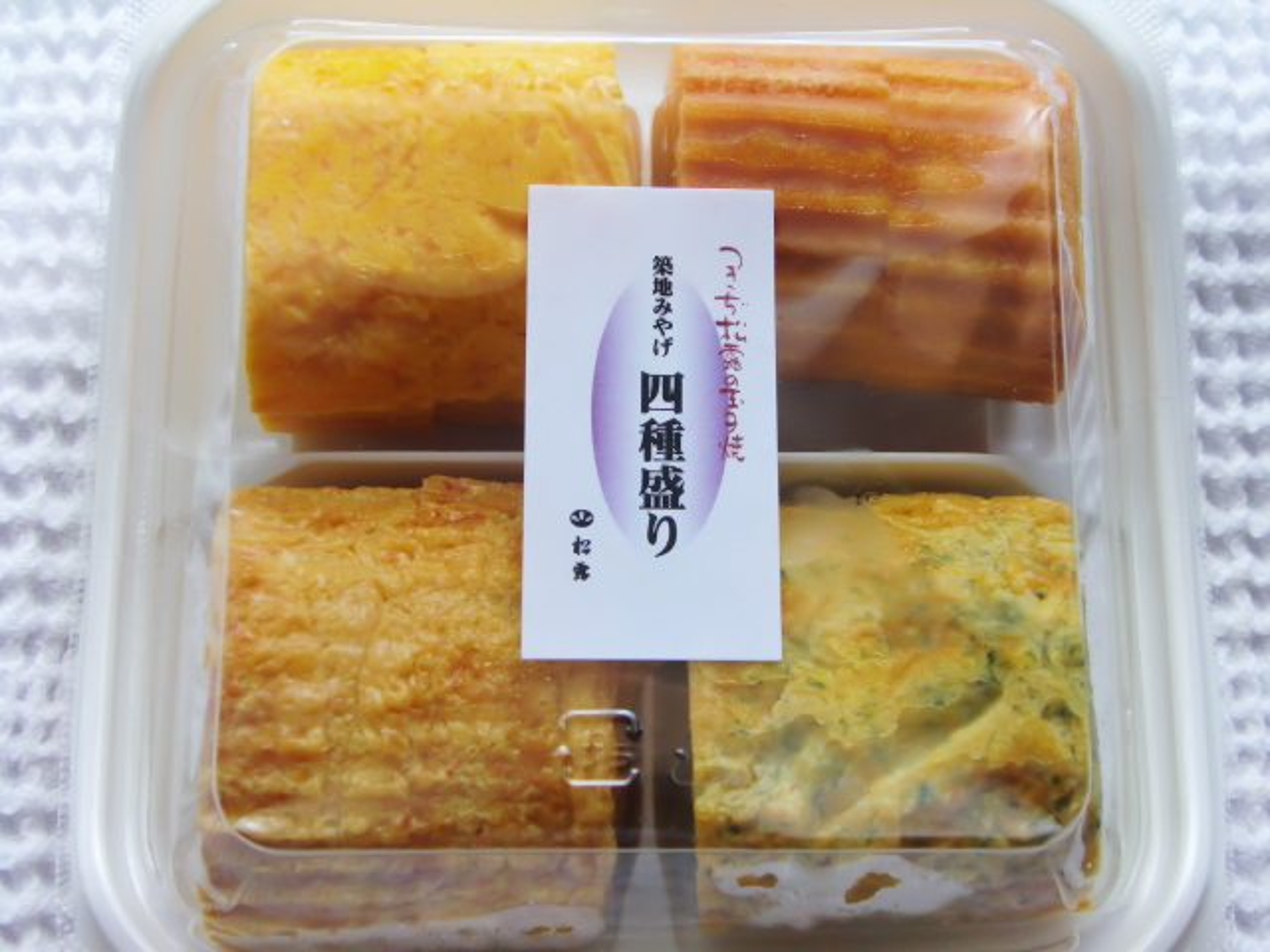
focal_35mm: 46
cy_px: 476
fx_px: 1688
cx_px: 635
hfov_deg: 41.2
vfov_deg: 31.5
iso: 200
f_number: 3.3
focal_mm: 8.2
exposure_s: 1/100
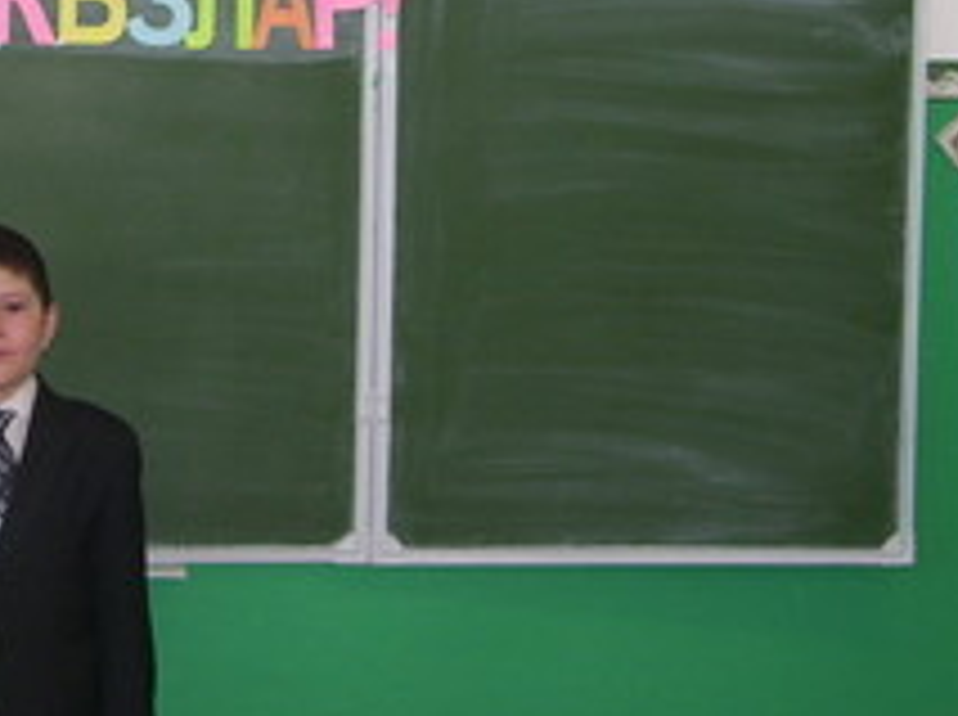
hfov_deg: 21.6
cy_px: 65
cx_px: -45
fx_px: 2404
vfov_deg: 16.7
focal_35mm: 87
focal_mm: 6
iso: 80
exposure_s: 1/60
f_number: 2.7
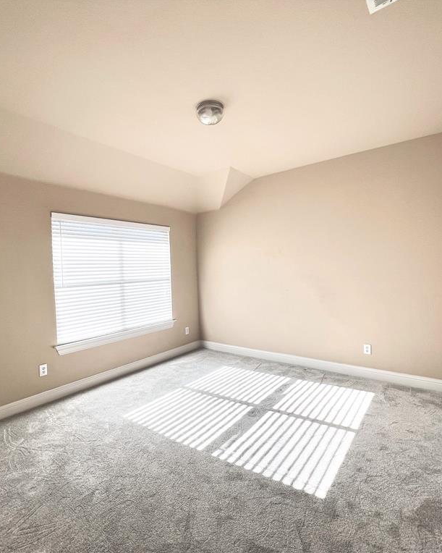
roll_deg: +1.9
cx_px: 215
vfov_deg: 89.6
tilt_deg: -2.4
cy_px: 276
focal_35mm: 17
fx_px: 278
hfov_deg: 76.9
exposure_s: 1/183
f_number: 1.8
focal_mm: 1.57
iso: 32
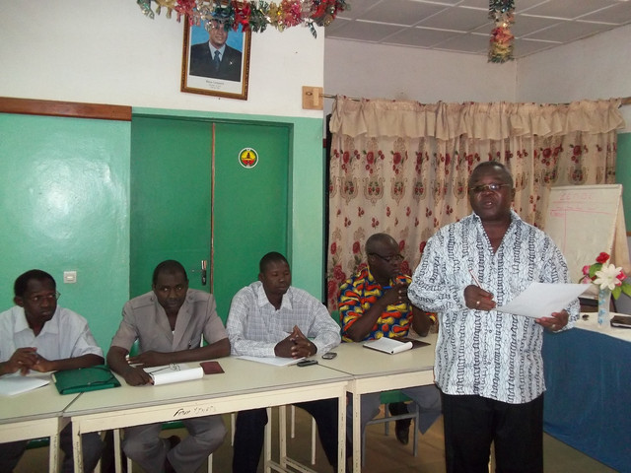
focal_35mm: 32
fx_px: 583
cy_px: 236
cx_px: 316
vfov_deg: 44.2
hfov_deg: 56.8
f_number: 2.9
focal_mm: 5.7
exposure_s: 1/30
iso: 320
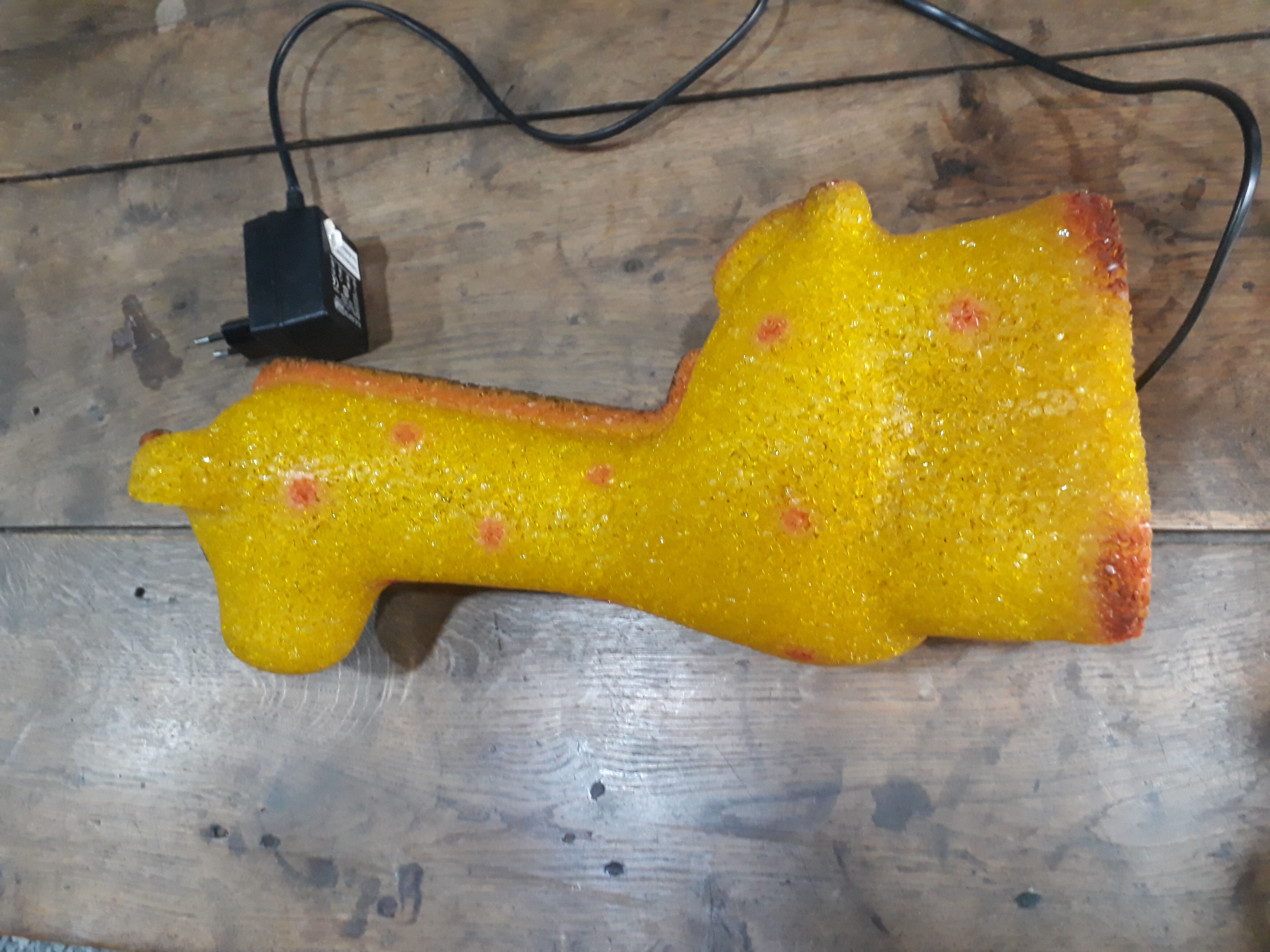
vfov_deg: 51.4
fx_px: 991
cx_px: 635
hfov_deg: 65.3
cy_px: 476
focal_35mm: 27
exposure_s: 1/33
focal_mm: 3.6
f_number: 1.9
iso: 200
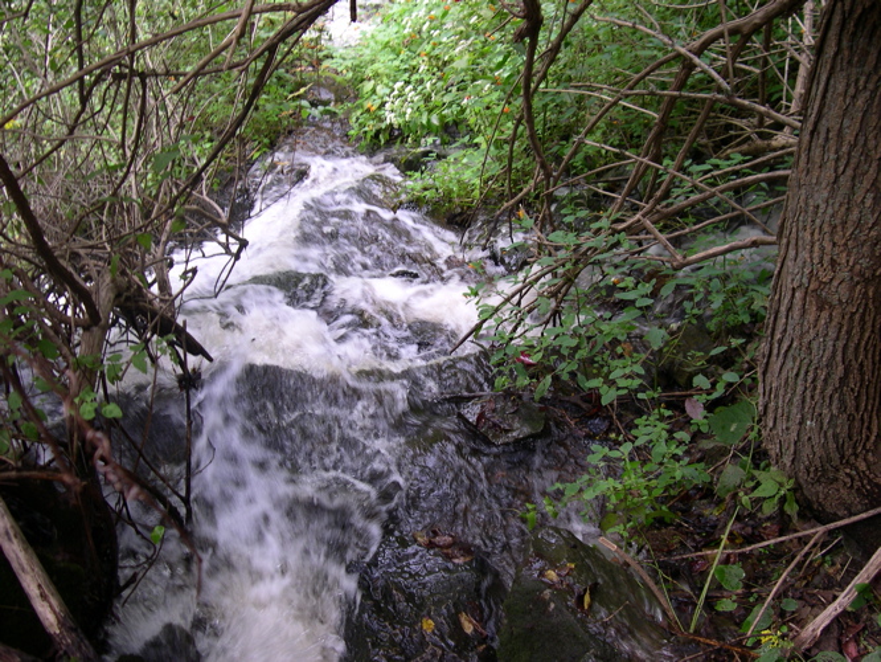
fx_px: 967
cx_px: 440
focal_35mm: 38
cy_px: 331
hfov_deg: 49.0
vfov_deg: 37.7
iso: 100
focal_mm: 8
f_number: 2.8
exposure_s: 1/43.8
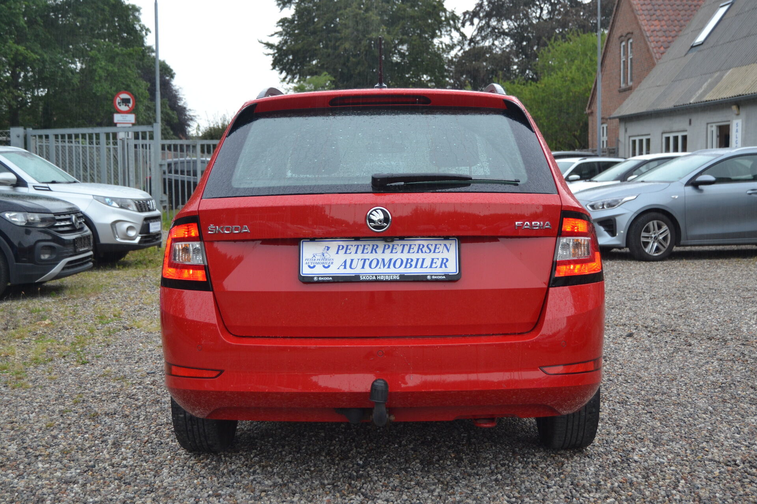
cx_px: 378
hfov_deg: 42.3
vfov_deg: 28.9
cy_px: 252
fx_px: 978
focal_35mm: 46
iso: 400
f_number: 4.5
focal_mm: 31
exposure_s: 1/80
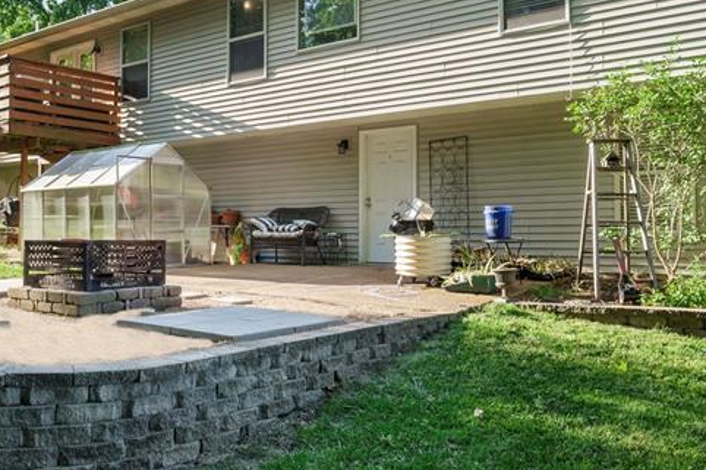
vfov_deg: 36.9
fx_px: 700
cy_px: 180
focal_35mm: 36
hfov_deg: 53.5
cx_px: 332
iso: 160
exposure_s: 1/80
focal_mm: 16.8
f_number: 9
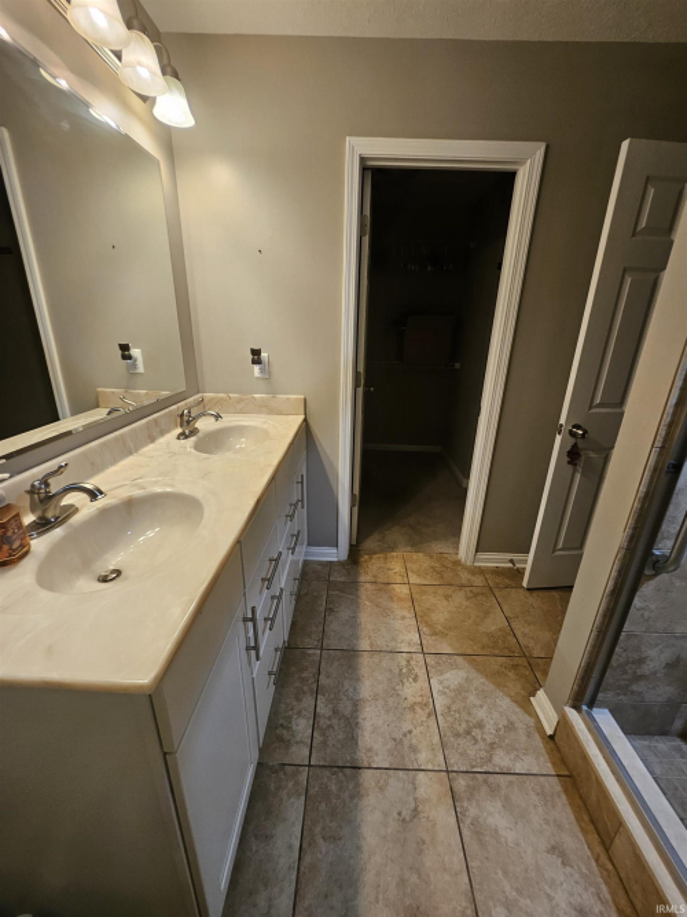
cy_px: 458
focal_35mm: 13
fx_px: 344
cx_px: 344
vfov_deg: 106.2
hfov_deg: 89.9
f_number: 2.2
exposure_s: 1/60
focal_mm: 1.7
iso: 80
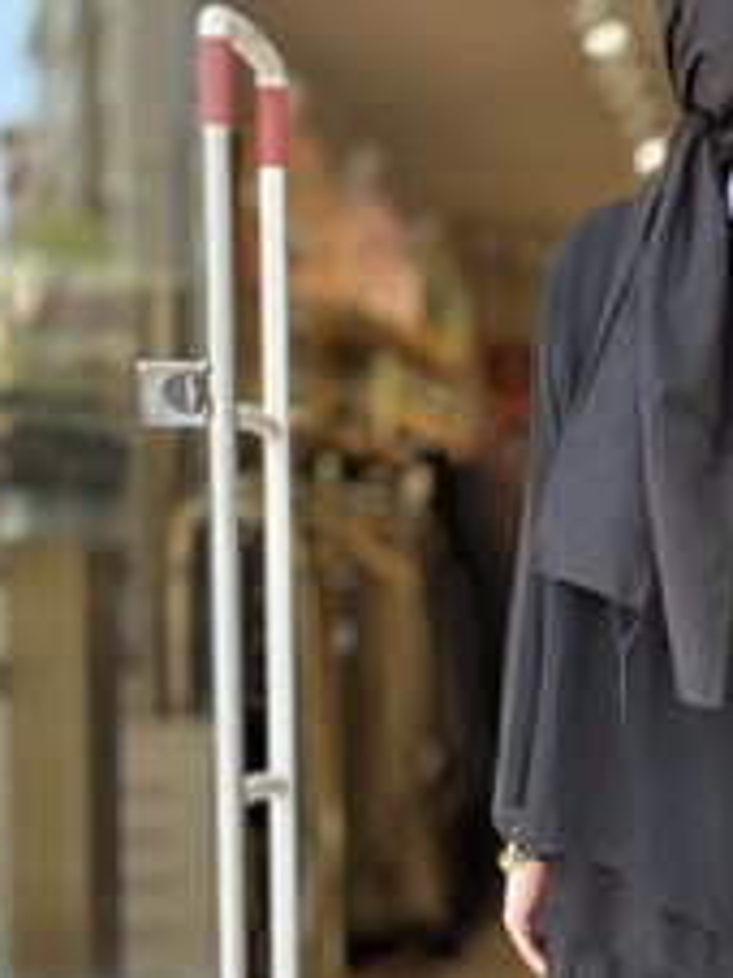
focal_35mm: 110
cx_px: 785
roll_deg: +0.0
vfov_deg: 17.7
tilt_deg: -3.2
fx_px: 3109
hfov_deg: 13.2
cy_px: 810
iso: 80
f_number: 1.78
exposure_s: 1/177
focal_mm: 6.86
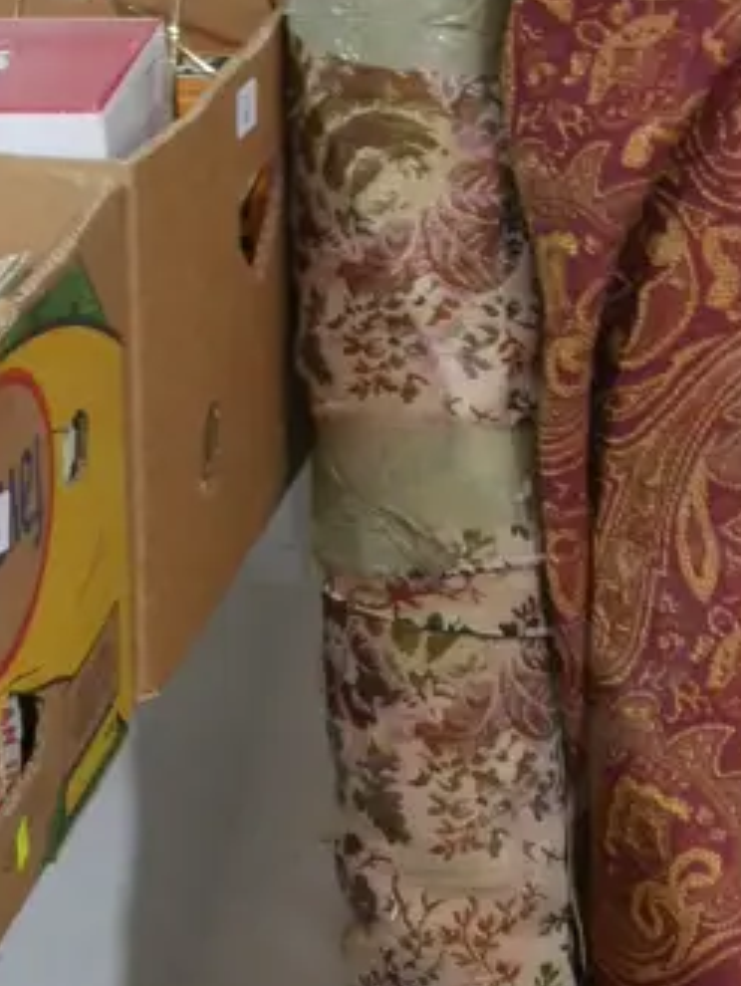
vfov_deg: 15.9
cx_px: 654
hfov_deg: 11.9
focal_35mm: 124
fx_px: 3535
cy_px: 601
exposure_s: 1/20
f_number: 11
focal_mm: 20
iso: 3200
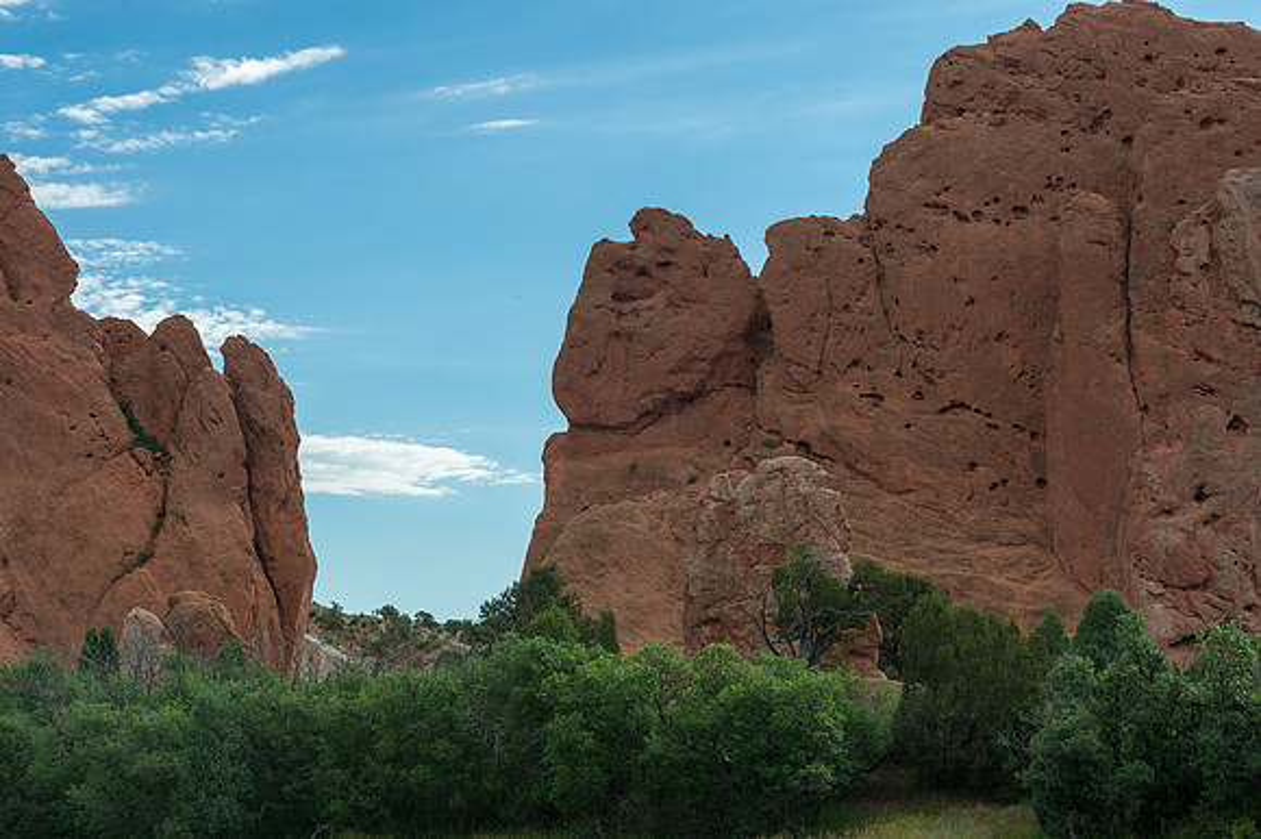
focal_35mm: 70
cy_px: 420
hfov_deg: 28.9
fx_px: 2450
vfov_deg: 19.4
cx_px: 630
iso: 140
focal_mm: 70
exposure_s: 1/250
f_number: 11
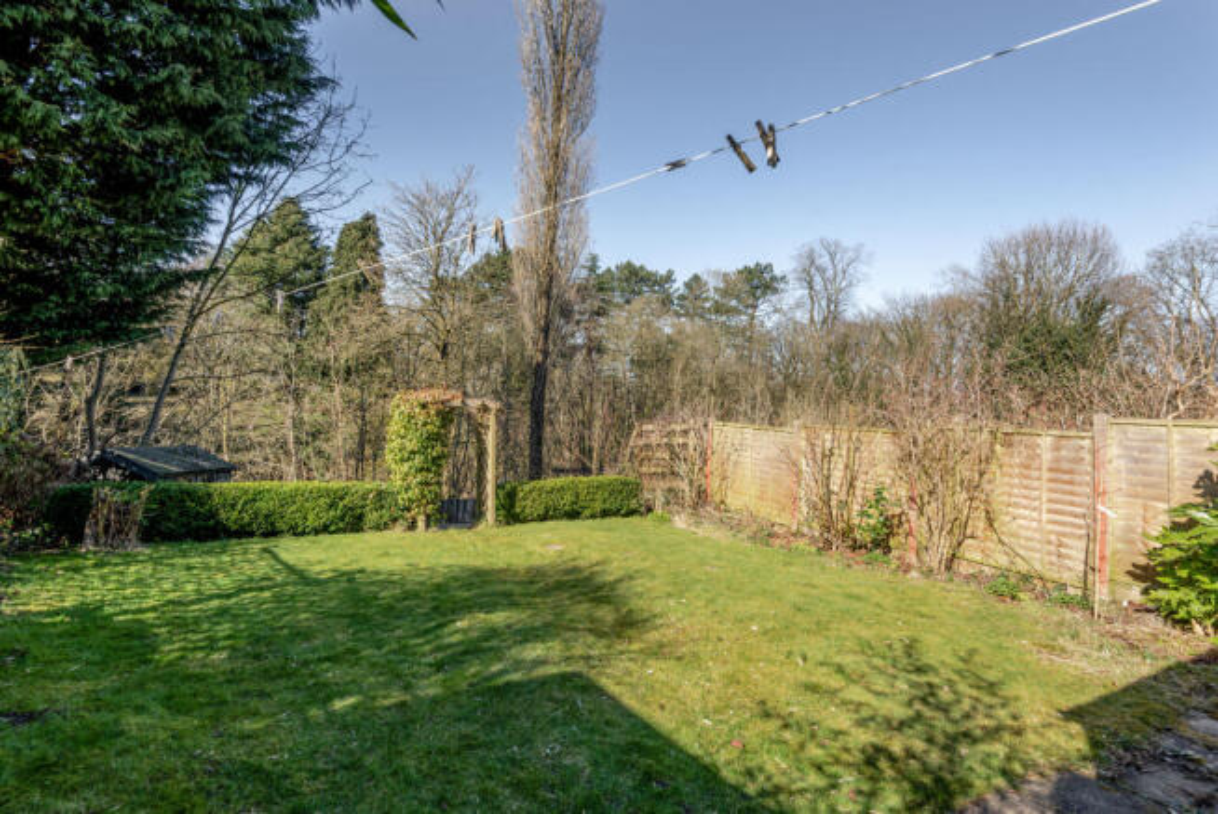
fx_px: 542
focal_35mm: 16
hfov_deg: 96.7
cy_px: 407
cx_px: 609
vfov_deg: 73.8
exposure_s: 1/160
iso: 100
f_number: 8
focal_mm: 16
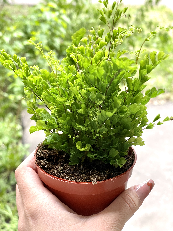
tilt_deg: -31.1
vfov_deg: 30.3
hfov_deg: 22.9
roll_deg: -0.1
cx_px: 86
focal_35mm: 64
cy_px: 116
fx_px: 426
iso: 64
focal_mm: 7.5
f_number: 2.2
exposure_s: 1/99
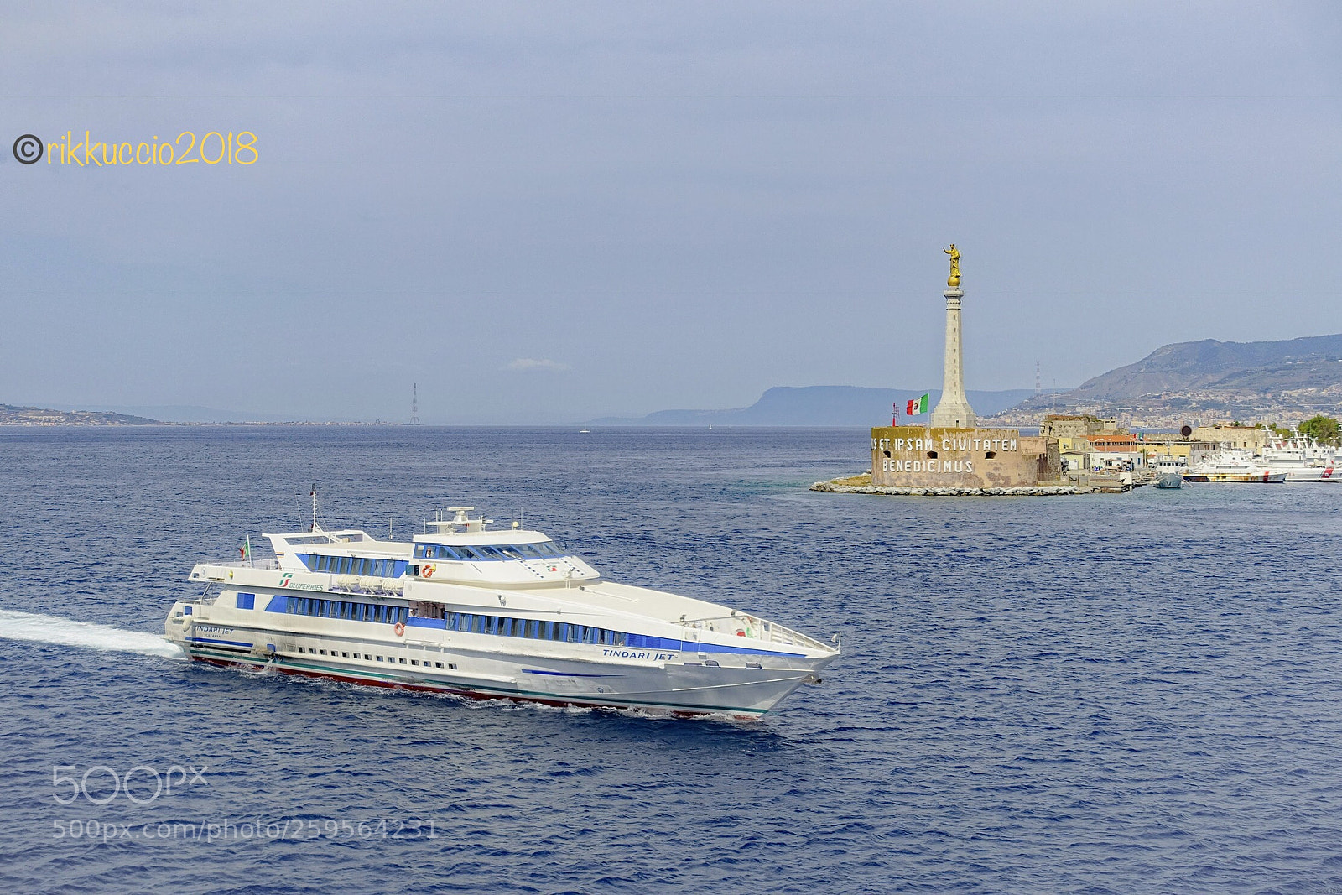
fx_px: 2013
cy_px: 448
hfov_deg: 36.9
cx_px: 671
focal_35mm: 54
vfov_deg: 25.1
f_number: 4
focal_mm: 19.86
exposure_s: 1/200
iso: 100
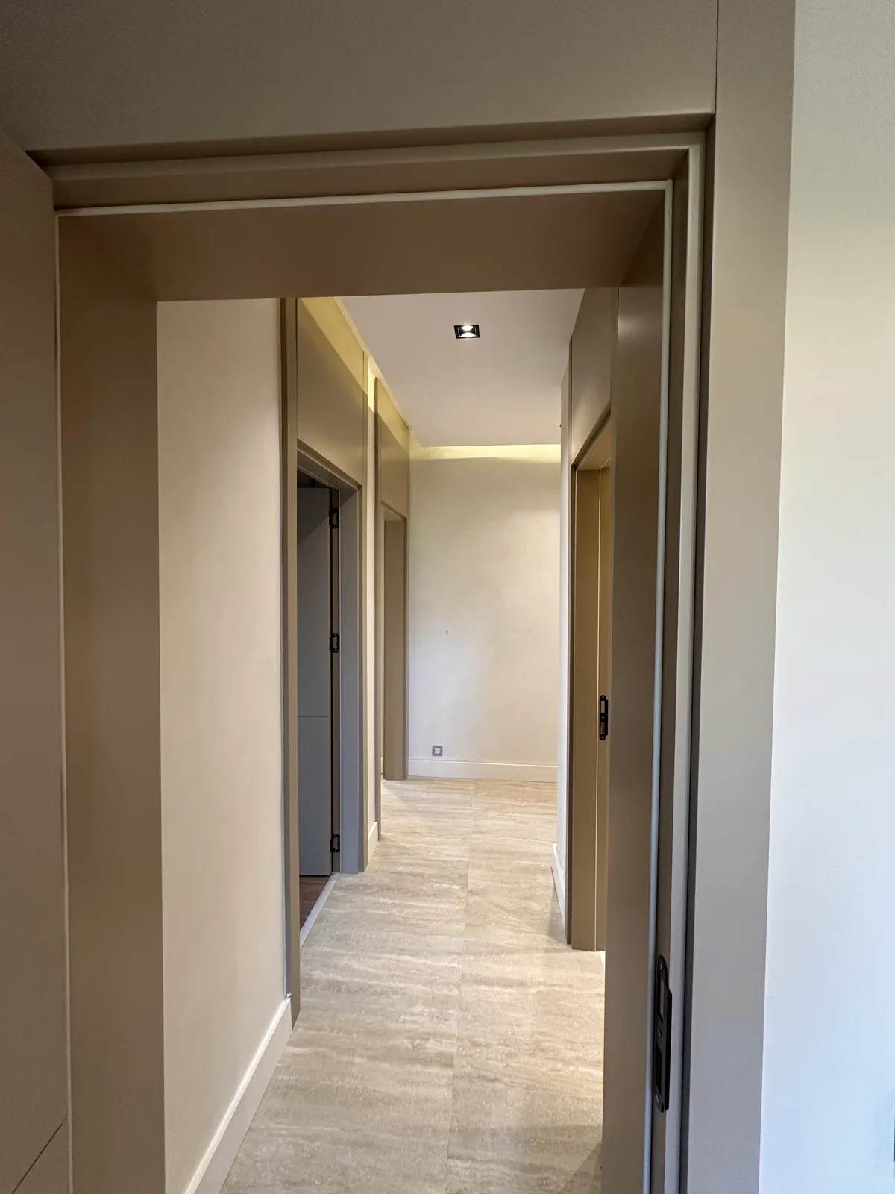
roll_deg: -1.0
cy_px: 597
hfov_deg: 85.7
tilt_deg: -1.7
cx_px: 448
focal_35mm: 14
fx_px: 483
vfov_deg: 102.1
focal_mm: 2.22
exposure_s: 1/50
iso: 160
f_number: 2.2
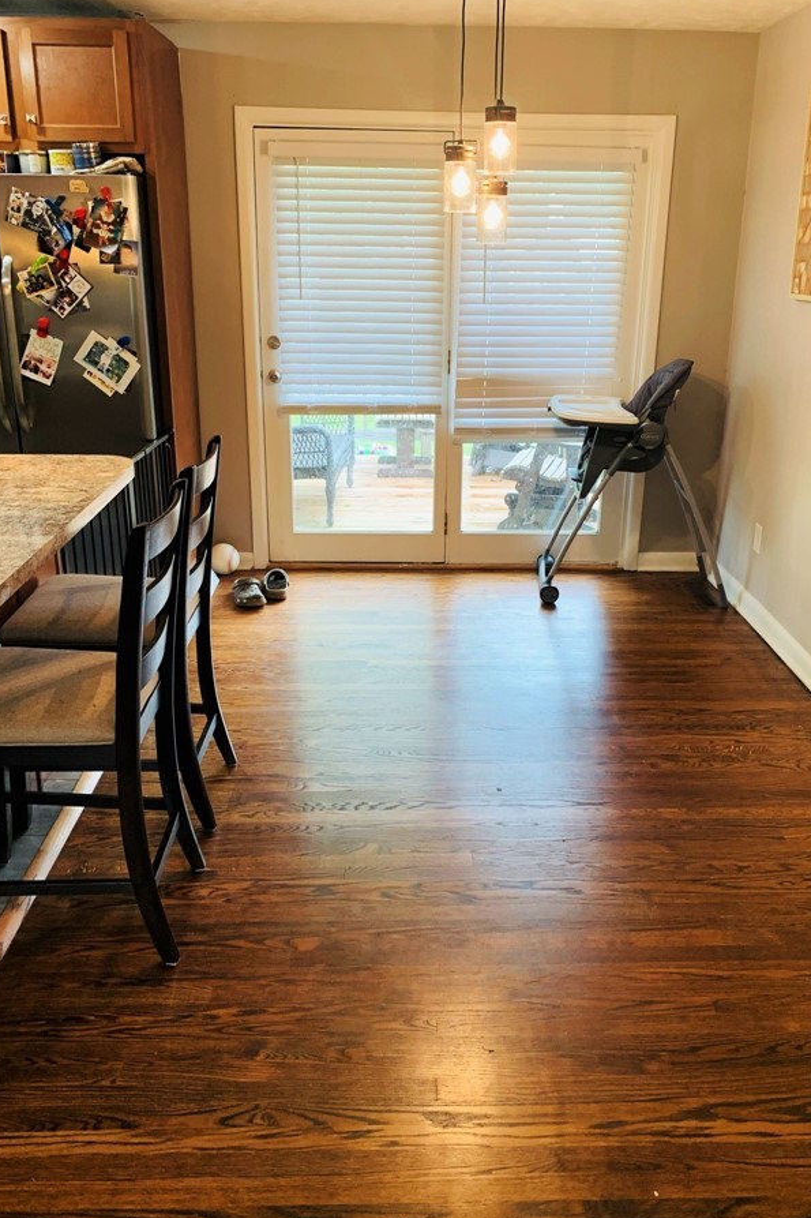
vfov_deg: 60.3
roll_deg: -0.2
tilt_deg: -16.8
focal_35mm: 31
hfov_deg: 42.3
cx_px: 420
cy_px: 603
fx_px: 1048
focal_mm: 4.25
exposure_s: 1/60
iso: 125
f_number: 1.8
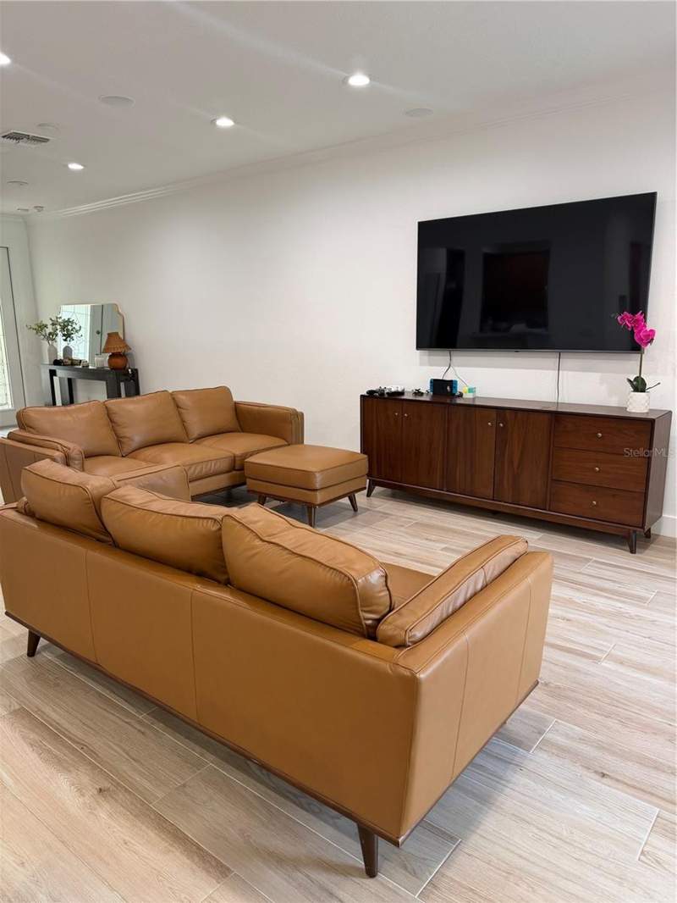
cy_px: 452
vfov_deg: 71.6
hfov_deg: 56.8
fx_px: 626
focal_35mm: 24
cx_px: 338
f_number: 1.78
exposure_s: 1/60
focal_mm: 6.76
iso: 125
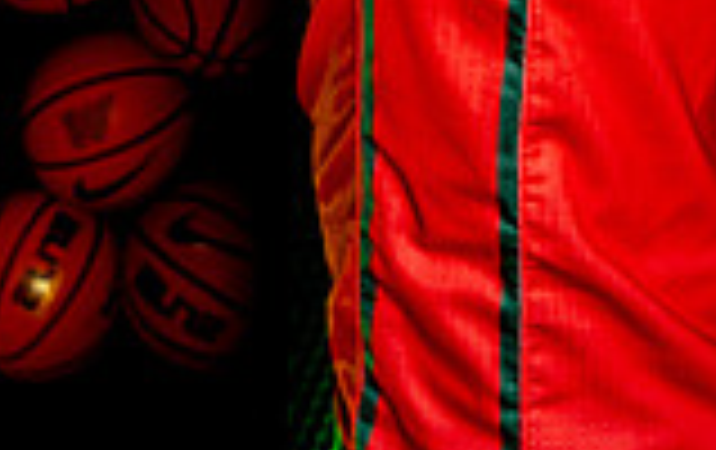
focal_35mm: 95
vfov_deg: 12.0
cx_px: 351
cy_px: -513
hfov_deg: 21.8
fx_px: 1857
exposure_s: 1/200
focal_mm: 33
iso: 200
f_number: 7.1
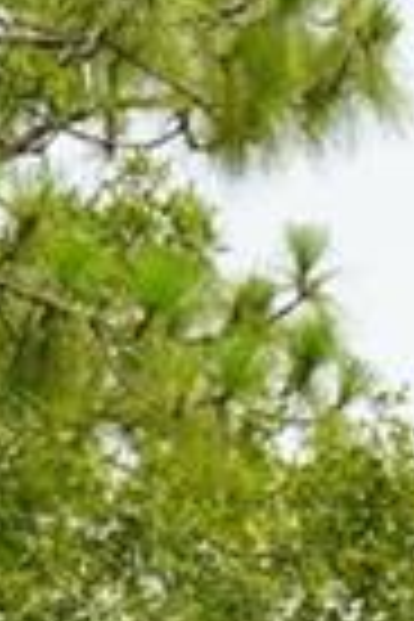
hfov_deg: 0.8
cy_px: 2034
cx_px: 846
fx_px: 29892
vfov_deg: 1.2
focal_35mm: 1733
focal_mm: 150
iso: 100
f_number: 7.1
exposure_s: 1/200
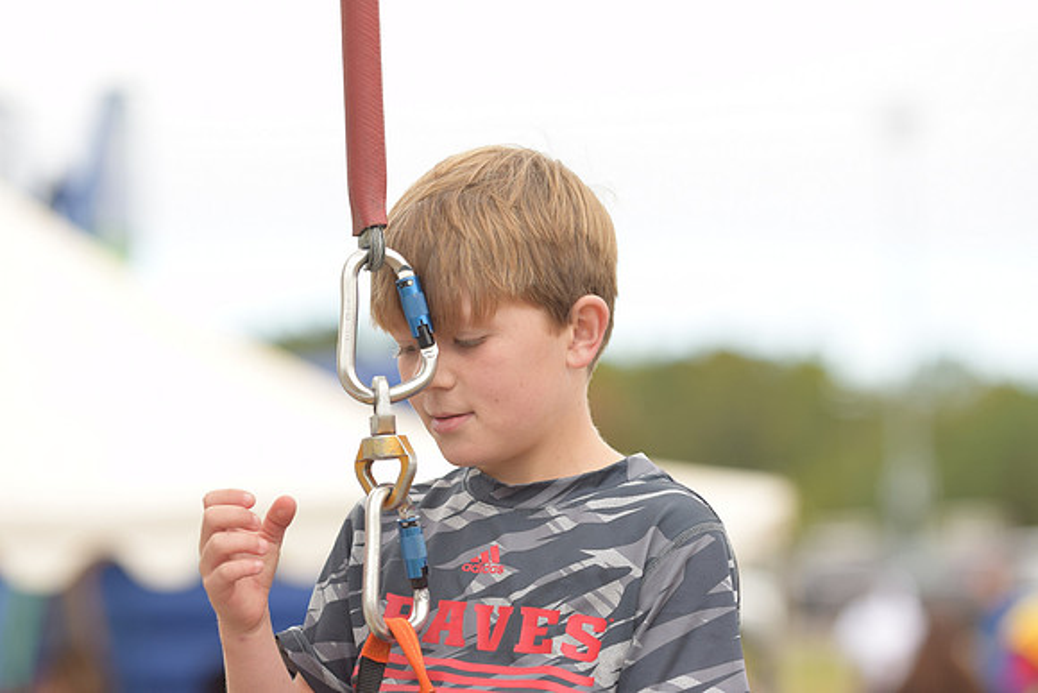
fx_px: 5018
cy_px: 346
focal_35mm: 174
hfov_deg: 11.8
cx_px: 519
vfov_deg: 7.9
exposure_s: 1/1000
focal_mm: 116
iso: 200
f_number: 2.8
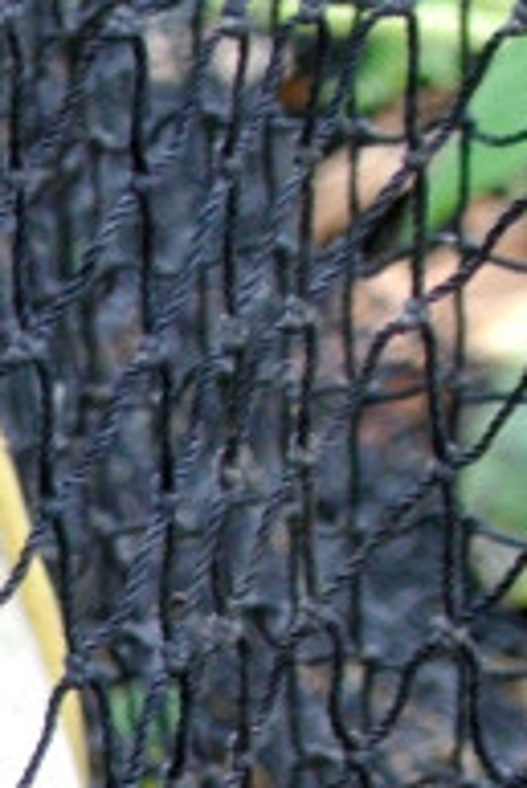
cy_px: 1180
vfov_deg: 4.8
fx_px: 9424
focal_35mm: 430
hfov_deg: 3.2
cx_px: -603
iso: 450
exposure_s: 1/125
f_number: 5.6
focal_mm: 30
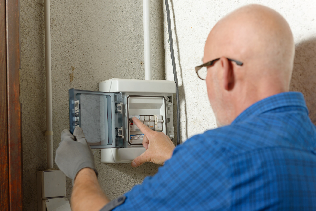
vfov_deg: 19.5
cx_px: 158
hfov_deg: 28.8
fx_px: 615
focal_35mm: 70
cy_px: 106
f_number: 5
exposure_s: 1/160
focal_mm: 70
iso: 125
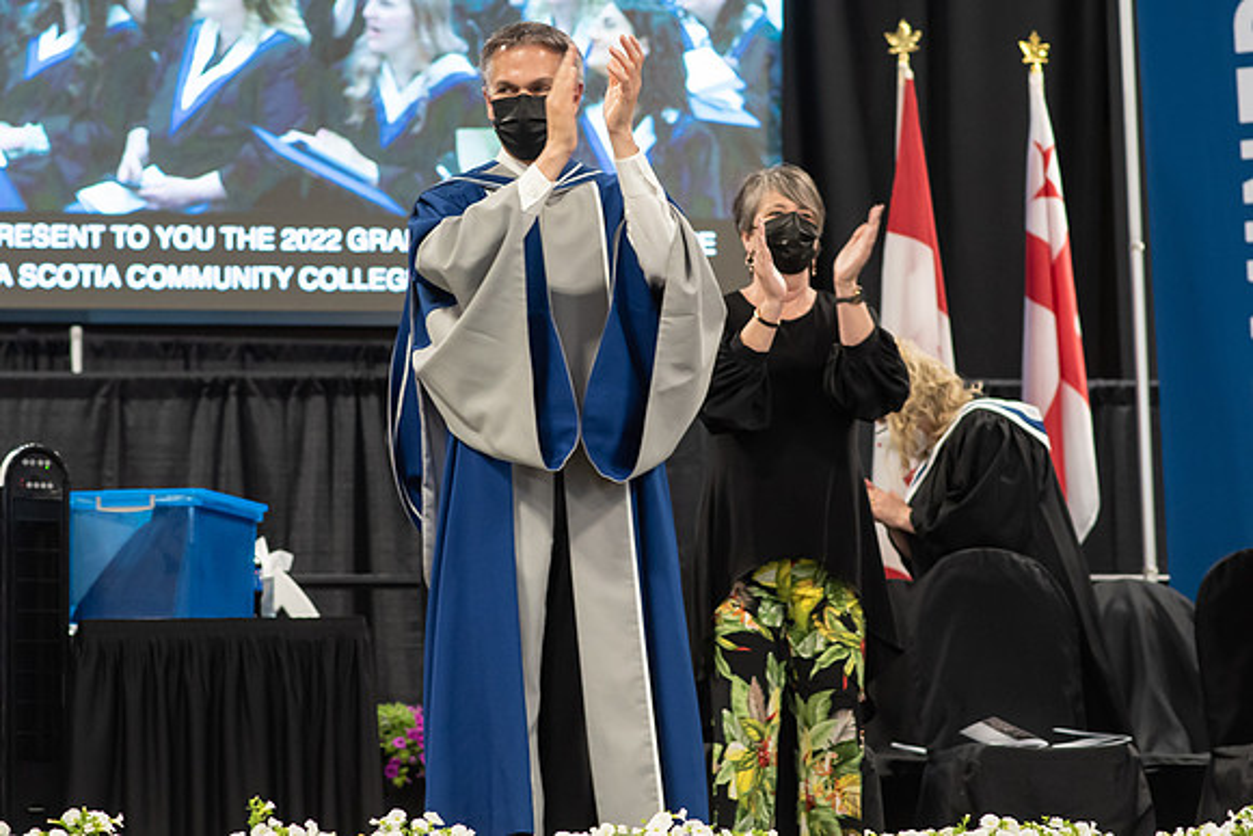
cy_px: 349
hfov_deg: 16.8
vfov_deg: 11.2
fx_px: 4245
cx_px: 542
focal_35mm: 122
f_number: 4
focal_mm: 85
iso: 1600
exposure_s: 1/250
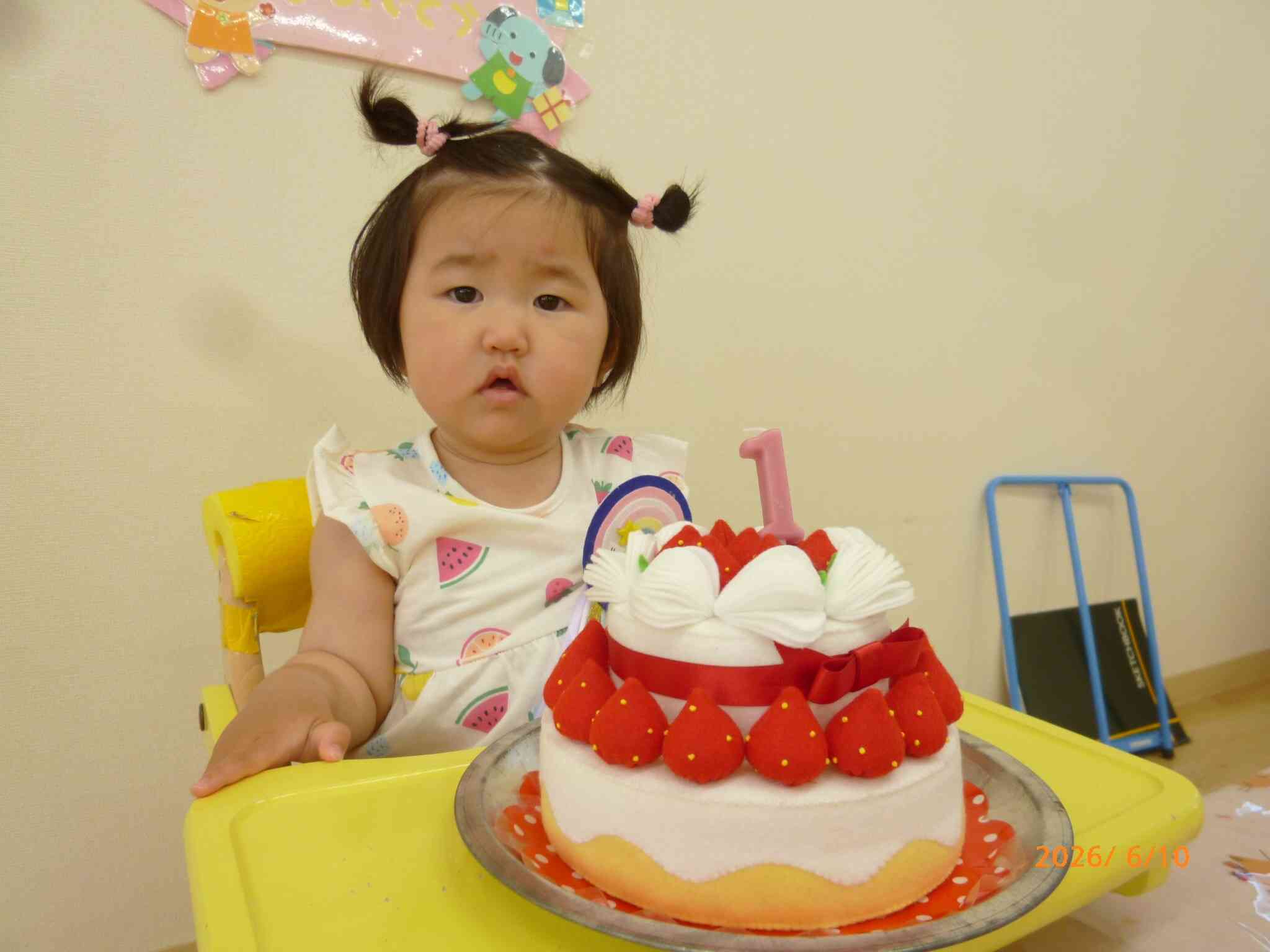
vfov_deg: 56.8
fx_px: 881
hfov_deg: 71.6
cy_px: 476
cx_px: 635
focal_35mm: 24
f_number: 2.5
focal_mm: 4.3
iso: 125
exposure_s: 1/60
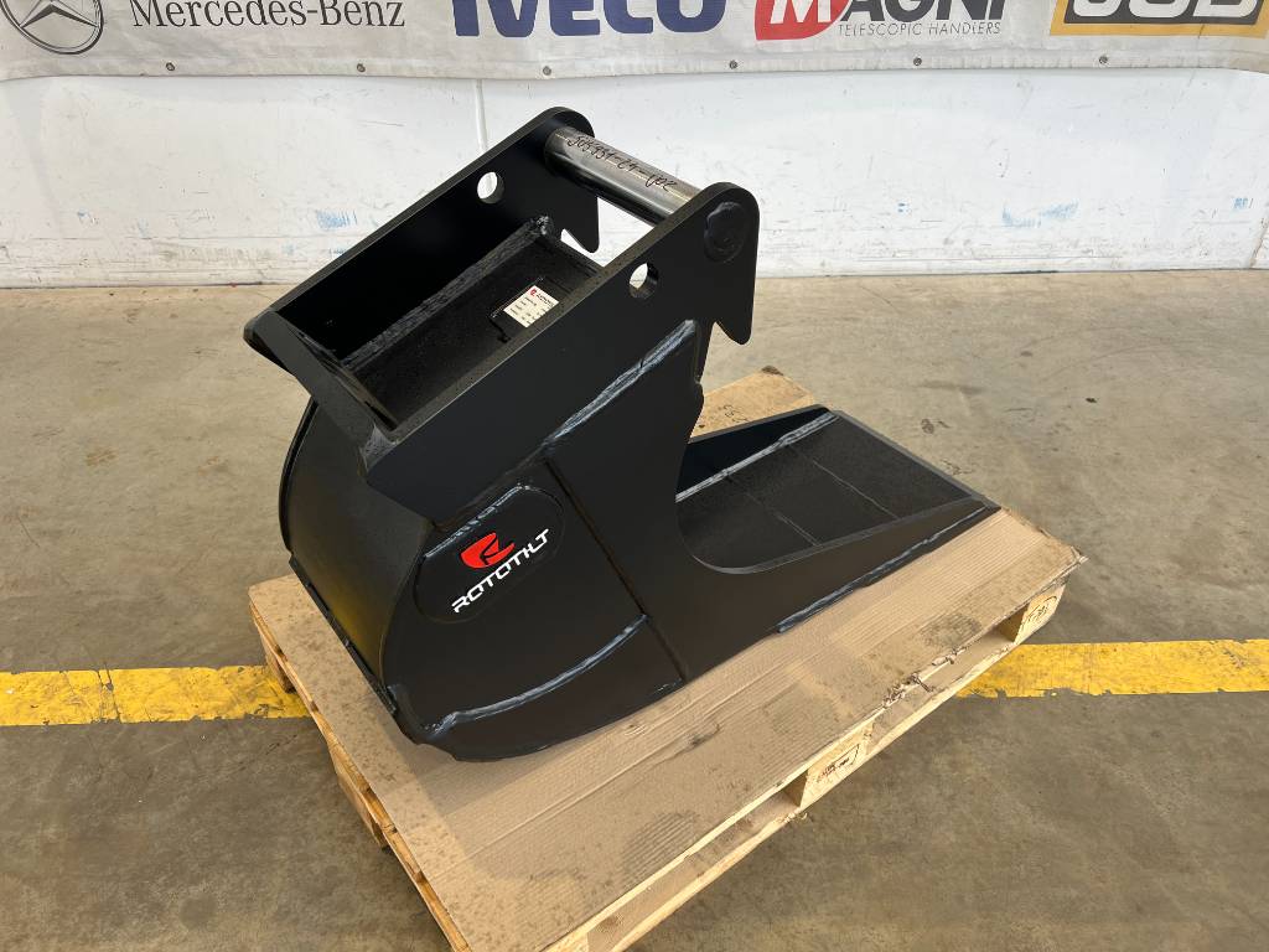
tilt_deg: -37.8
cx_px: 634
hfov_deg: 67.3
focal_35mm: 26
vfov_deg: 53.1
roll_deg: +0.3
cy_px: 476
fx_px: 953
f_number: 1.5
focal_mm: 5.7
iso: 32
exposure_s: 1/147
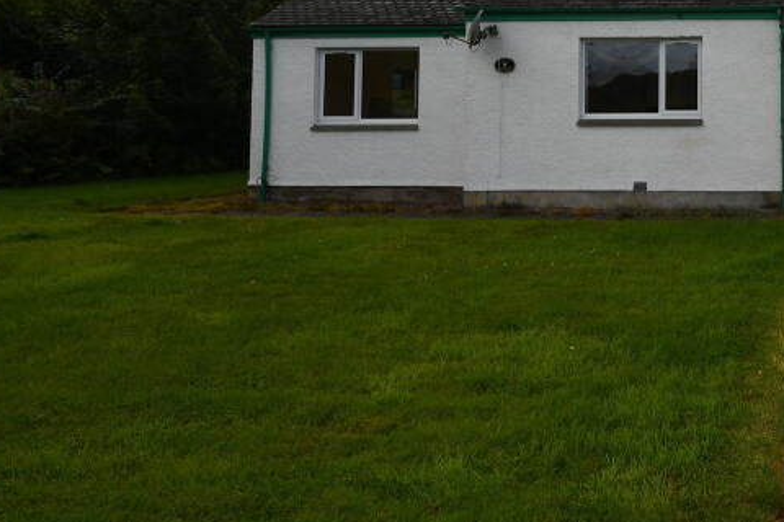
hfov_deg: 46.9
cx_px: 815
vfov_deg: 38.8
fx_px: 697
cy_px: 73
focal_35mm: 32
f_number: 9
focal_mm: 10
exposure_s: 1/250
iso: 100
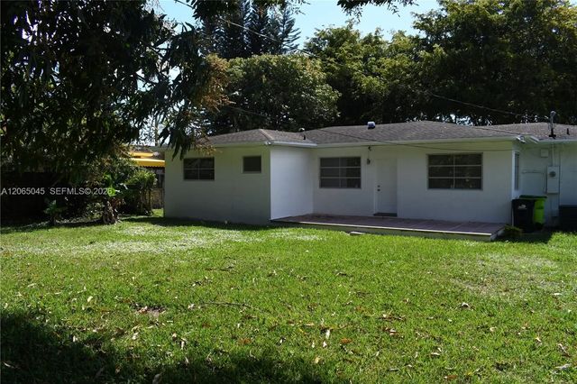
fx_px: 433
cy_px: 192
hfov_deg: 67.4
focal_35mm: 27
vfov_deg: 47.9
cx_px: 288
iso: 200
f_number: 9
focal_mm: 18
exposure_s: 1/320
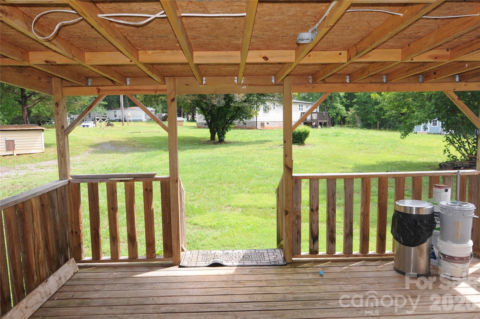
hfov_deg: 70.5
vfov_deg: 50.3
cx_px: 240
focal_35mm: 26
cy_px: 160
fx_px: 340
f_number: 7.1
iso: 200
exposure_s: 1/125
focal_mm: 17
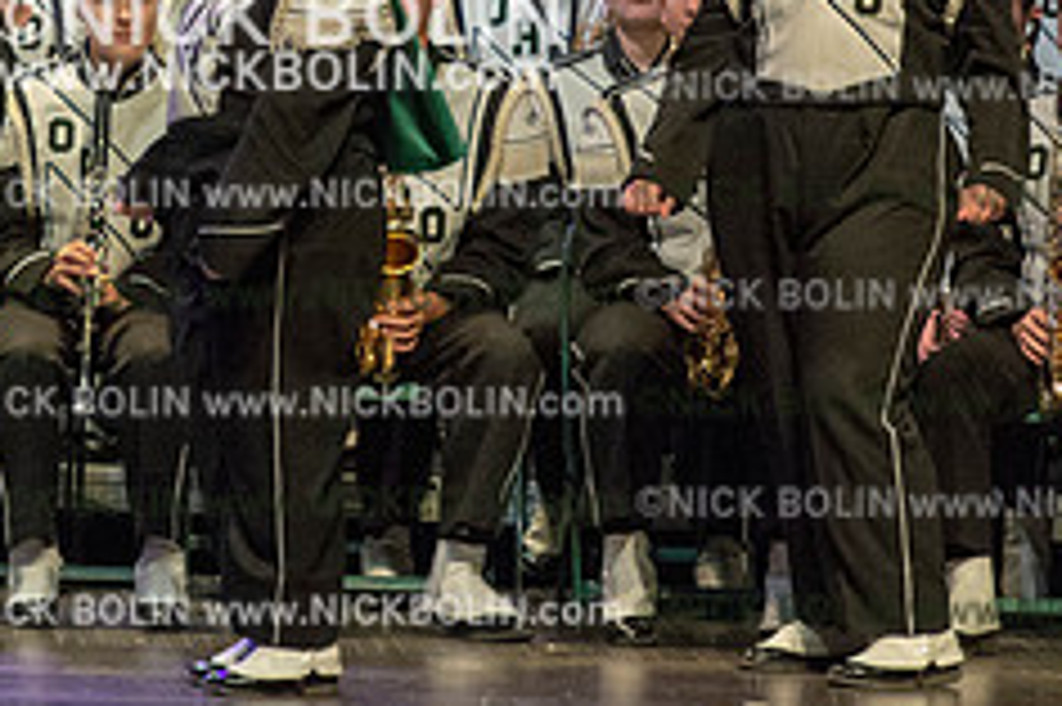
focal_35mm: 540
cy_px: -121
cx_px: 274
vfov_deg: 2.5
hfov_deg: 3.8
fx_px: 15918
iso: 8000
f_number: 7.1
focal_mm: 220
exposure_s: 1/200
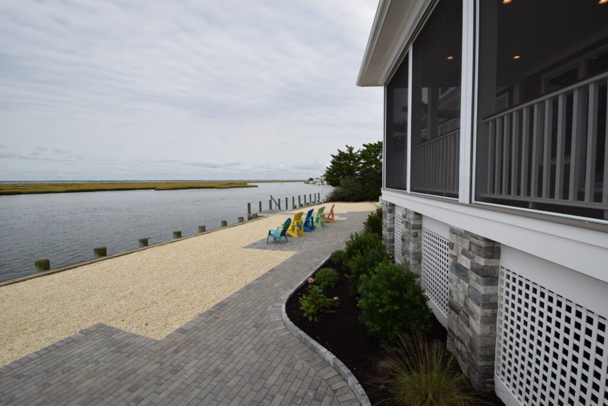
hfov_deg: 100.4
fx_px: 253
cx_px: 304
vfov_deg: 77.3
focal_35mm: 15
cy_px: 203
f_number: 10
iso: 100
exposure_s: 1/200
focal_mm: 10
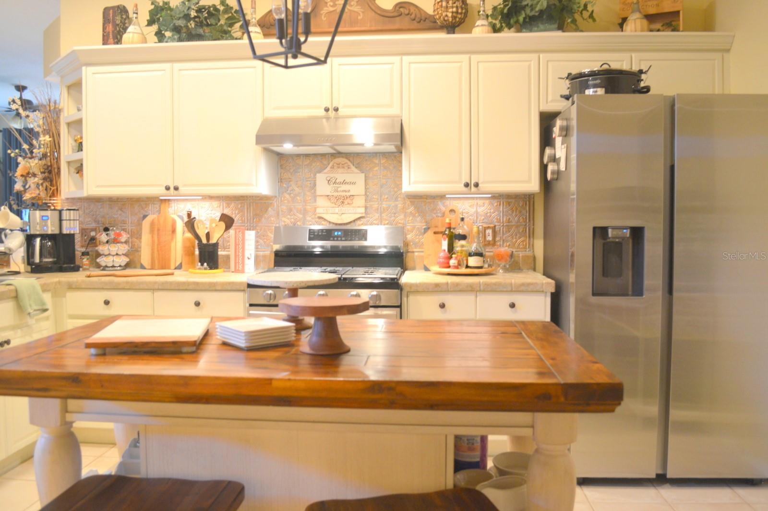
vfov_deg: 47.9
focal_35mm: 27
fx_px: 576
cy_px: 256
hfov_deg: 67.4
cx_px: 384
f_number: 3.5
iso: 560
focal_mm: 18
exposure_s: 1/15
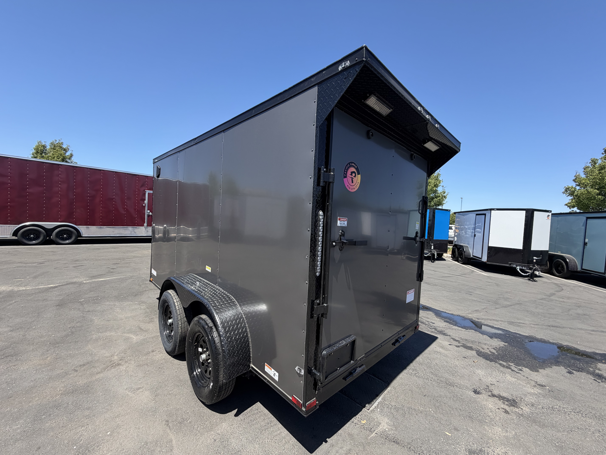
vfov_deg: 85.7
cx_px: 303
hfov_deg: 102.1
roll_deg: -2.7
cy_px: 228
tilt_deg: +0.8
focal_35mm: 14
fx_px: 245
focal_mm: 2.22
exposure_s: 1/701
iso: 40
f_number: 2.2
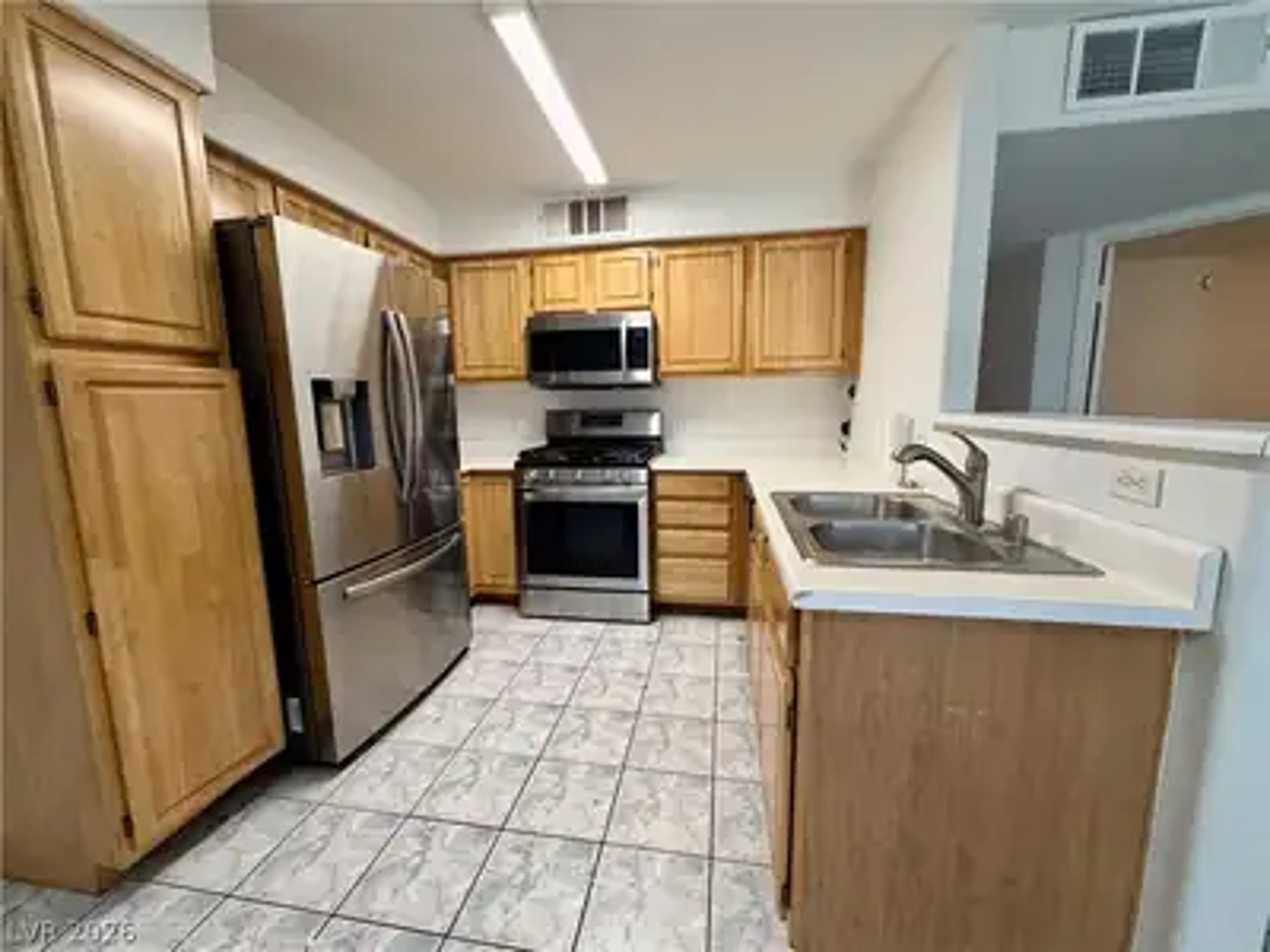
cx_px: 635
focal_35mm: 14
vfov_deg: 85.7
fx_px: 514
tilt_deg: -8.4
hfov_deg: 102.1
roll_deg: +1.0
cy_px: 476
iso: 250
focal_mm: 2.22
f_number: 2.2
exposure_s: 1/120
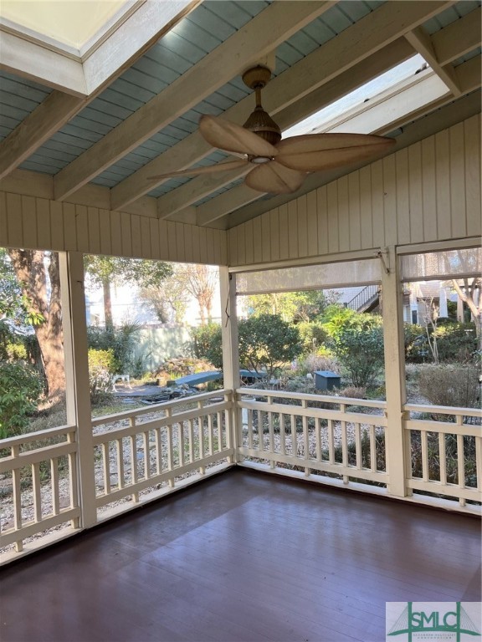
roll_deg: +1.9
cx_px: 241
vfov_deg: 67.3
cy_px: 321
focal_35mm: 26
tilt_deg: -1.0
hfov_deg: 53.1
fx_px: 483
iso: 64
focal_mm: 5.7
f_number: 1.5
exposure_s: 1/127
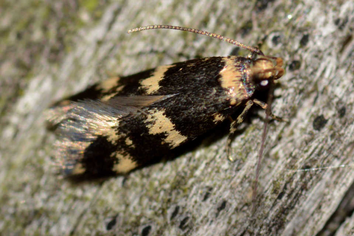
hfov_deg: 13.7
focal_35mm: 150
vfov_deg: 9.1
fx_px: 1475
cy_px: 118
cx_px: 177
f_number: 20
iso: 100
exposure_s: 1/200
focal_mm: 100
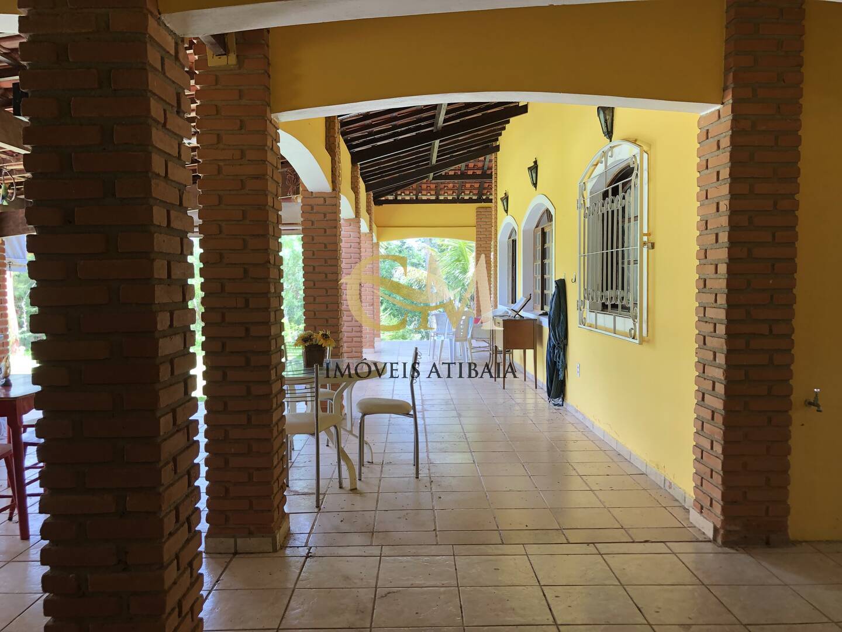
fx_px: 681
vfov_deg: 49.7
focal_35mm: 28
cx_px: 421
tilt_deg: -4.8
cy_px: 316
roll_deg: +1.8
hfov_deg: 63.4
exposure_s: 1/120
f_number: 1.8
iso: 50
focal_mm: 3.99
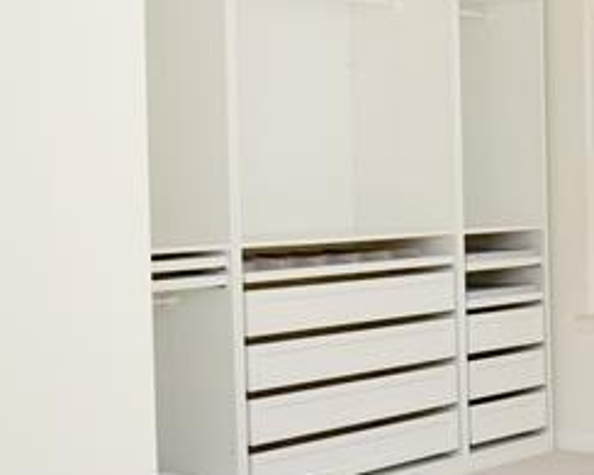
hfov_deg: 19.7
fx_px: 1177
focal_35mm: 67
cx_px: 1105
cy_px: 247
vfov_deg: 22.8
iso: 800
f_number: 13
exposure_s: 1/60
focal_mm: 17
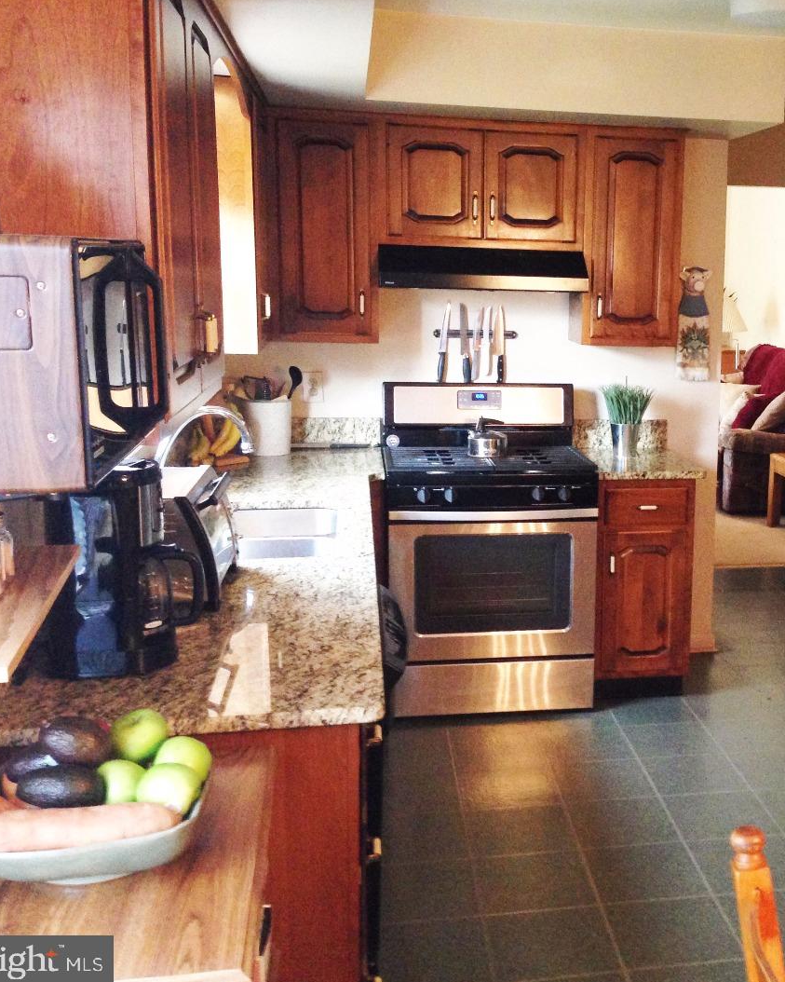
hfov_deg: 33.2
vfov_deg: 42.0
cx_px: 621
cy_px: 485
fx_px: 1278
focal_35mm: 44
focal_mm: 4.12
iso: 320
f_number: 2.4
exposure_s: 1/20
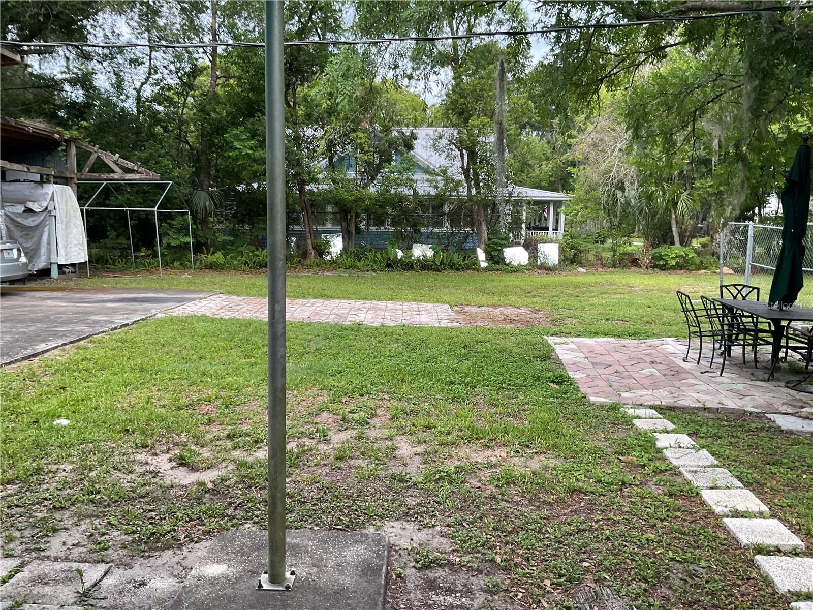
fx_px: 681
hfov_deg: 61.7
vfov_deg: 48.2
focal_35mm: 29
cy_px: 305
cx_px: 406
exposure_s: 1/120
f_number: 1.8
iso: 64
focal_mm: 3
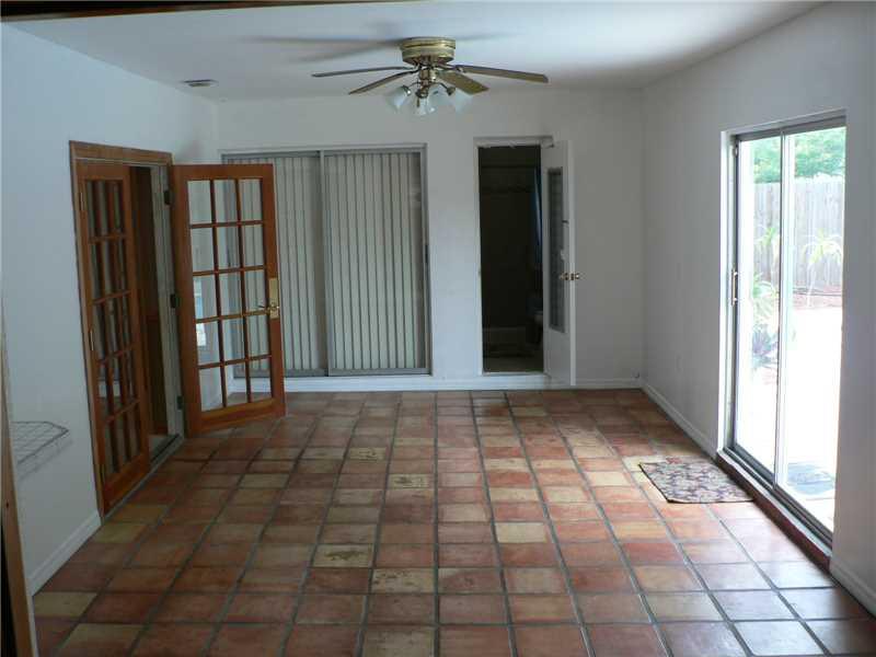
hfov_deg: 51.4
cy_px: 328
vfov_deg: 39.7
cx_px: 438
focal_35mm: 36
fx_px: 911
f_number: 2.8
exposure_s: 1/30
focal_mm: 6
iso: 80
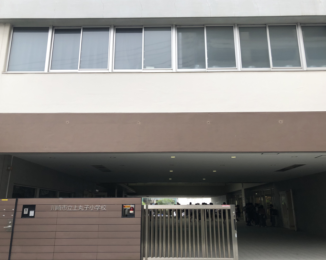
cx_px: 164
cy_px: 129
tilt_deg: +14.3
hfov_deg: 58.8
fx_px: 289
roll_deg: +0.2
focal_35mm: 30
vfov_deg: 48.5
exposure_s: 1/243
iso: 20
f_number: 1.8
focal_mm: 3.99
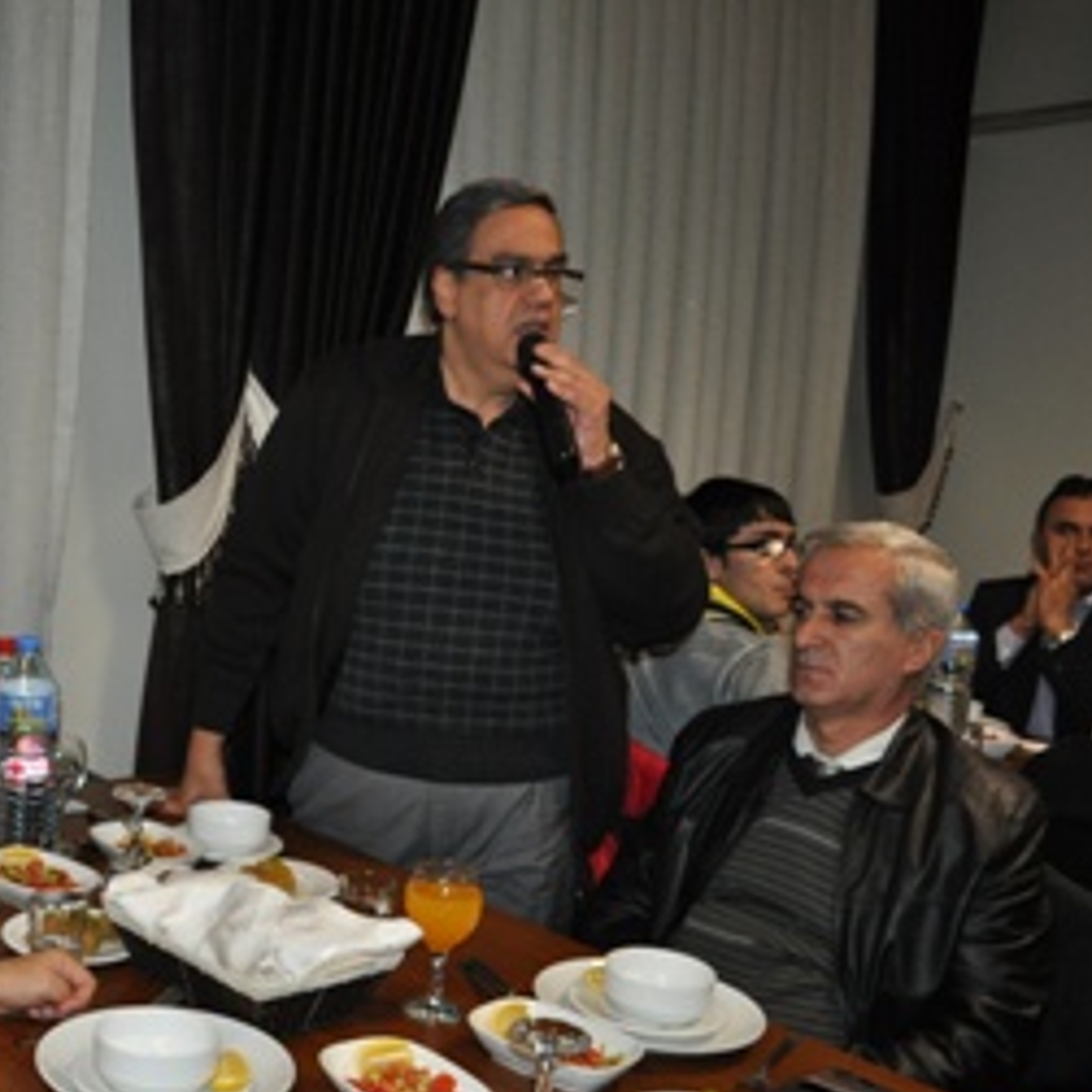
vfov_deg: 40.9
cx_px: 144
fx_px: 1463
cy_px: 600
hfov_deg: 38.6
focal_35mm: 41
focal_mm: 18
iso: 800
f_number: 3.5
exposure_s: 1/60
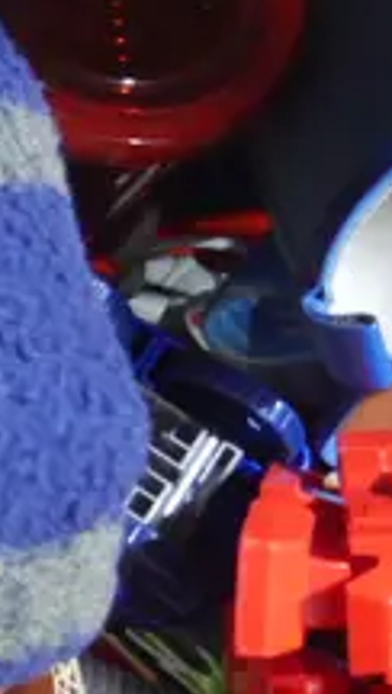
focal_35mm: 227
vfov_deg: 9.5
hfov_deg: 4.9
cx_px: -1128
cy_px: 119
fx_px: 4182
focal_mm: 22
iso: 1600
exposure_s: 1/60
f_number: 4.7
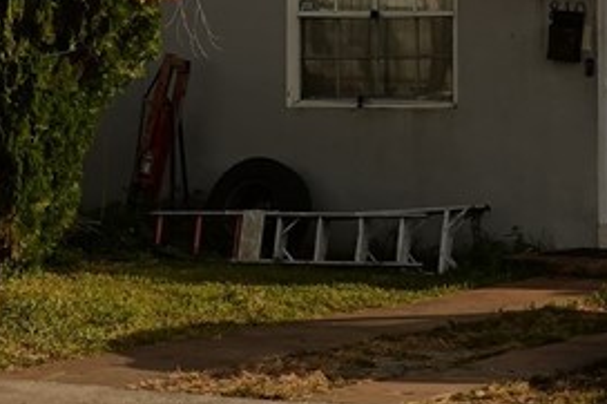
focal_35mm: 187
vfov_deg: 7.3
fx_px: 3151
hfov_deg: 10.9
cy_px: -30
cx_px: -23
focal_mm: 11.29
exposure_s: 1/1000
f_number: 4.5
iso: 100
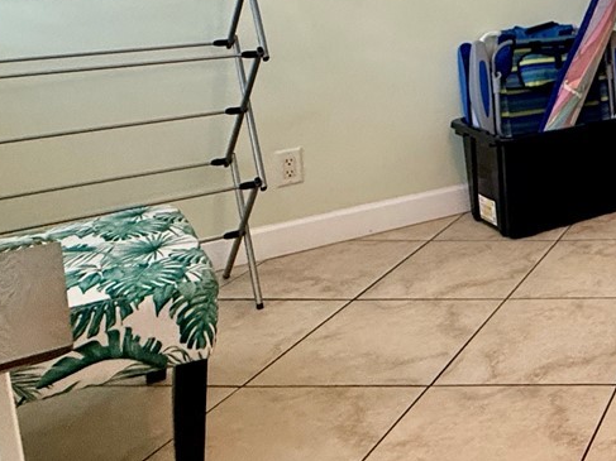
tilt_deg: -0.6
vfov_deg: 28.5
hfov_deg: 30.7
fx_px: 818
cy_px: -49
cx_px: 831
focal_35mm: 46
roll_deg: +0.3
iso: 250
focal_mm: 2.22
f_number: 2.2
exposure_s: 1/120
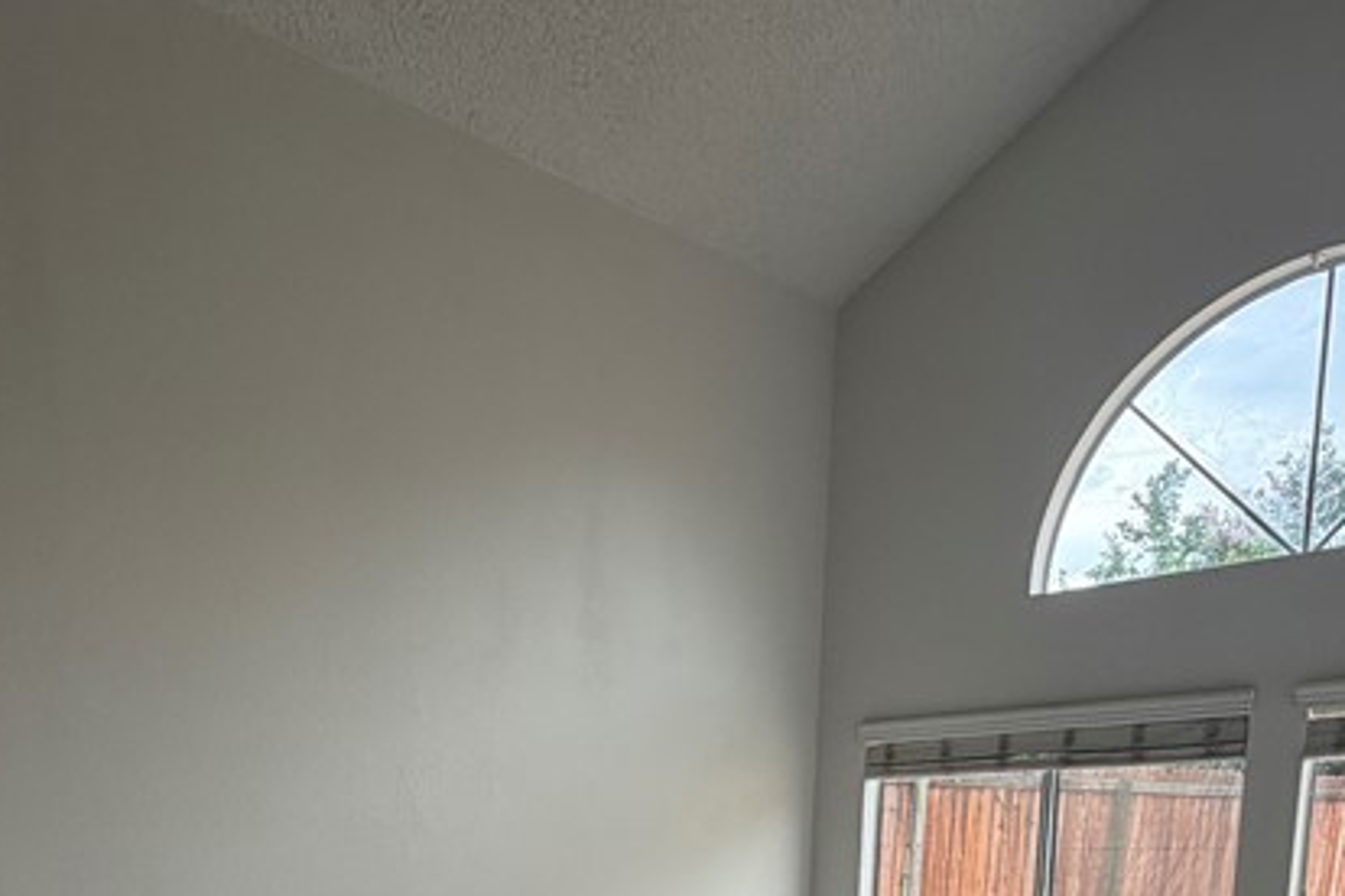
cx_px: 526
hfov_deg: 52.7
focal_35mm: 36
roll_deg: +0.8
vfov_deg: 30.6
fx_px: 1345
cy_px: 1107
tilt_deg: -10.2
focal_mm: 2.22
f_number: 2.2
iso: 50
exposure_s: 1/154
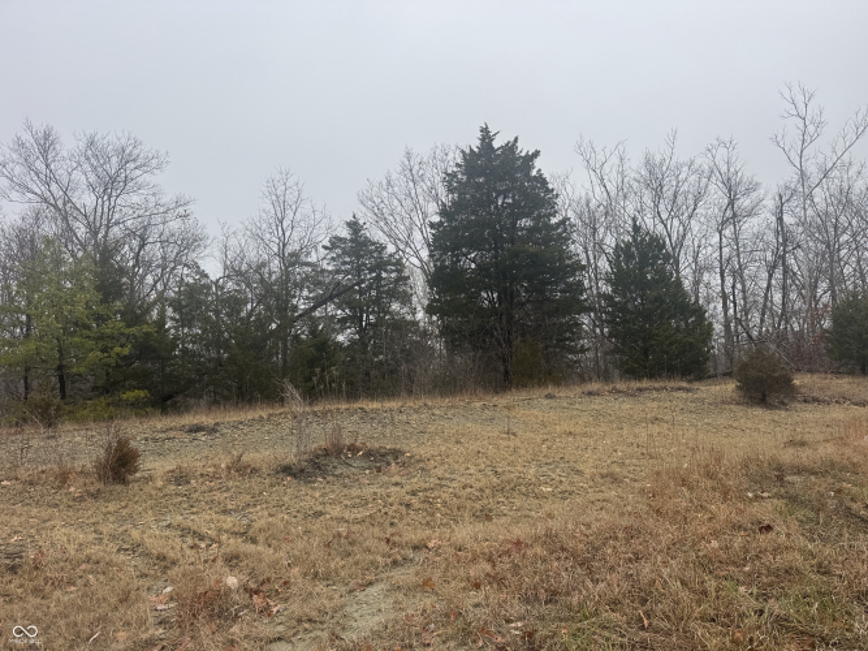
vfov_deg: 56.8
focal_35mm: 24
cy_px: 326
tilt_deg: +7.9
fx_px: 602
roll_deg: +4.0
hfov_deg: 71.6
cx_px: 434
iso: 80
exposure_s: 1/952
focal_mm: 6.76
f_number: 1.78
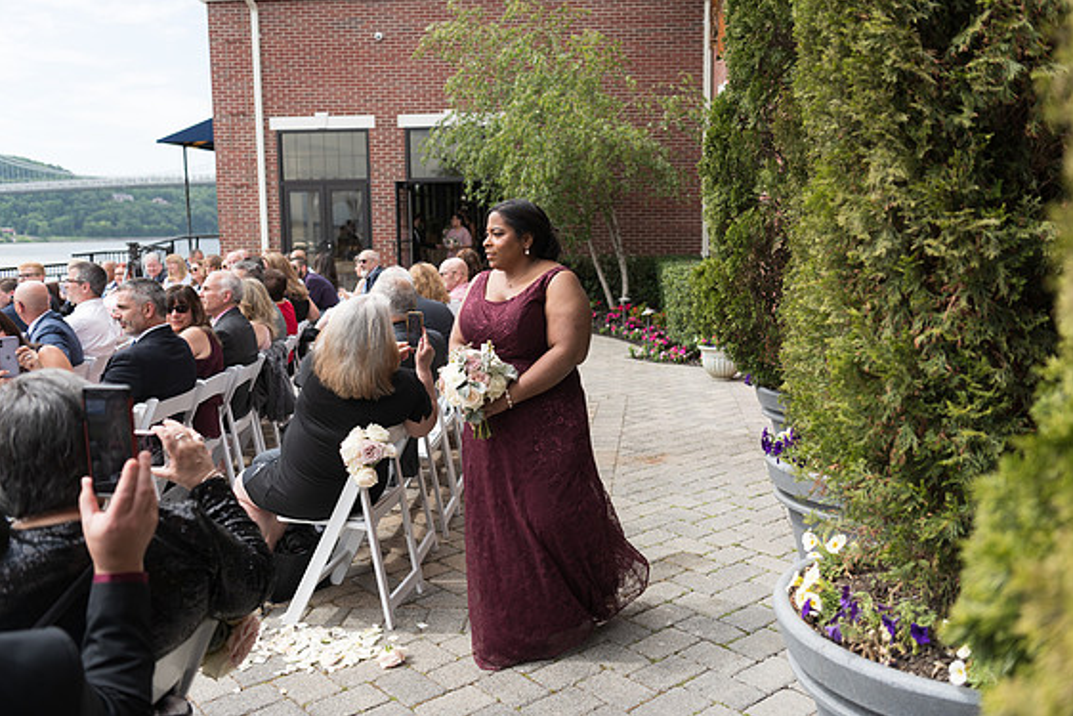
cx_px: 552
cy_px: 352
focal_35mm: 33
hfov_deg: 57.2
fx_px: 984
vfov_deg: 40.0
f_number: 2.8
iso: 64
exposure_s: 1/640
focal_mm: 32
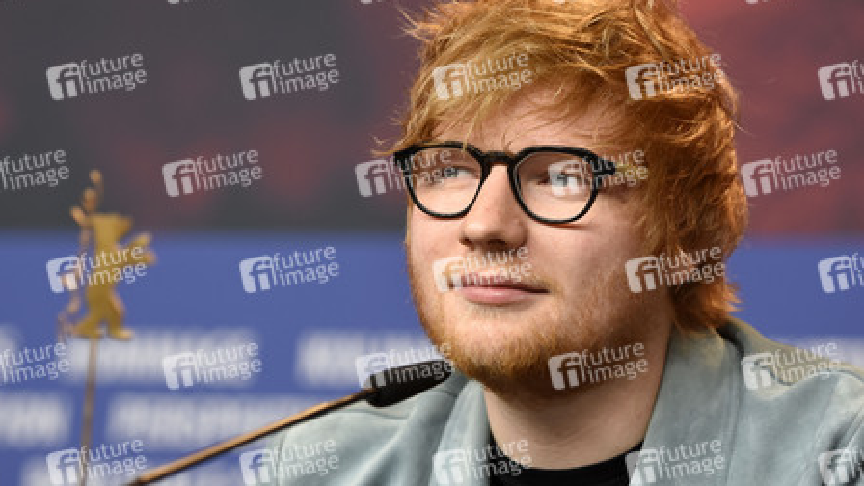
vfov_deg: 5.7
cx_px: 431
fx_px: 4892
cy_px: 222
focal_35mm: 214
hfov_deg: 10.1
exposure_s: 1/250
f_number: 3.2
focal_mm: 135
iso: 640
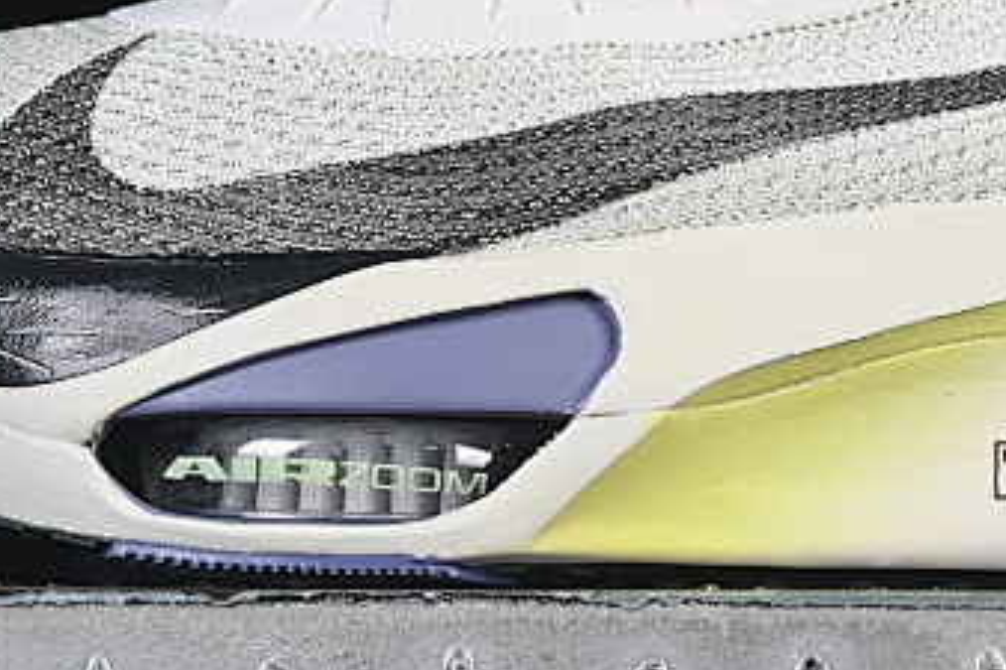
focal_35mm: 240
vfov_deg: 5.7
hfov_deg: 8.6
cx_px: 759
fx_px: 6703
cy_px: -80
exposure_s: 1/80
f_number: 8
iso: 160
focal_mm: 50
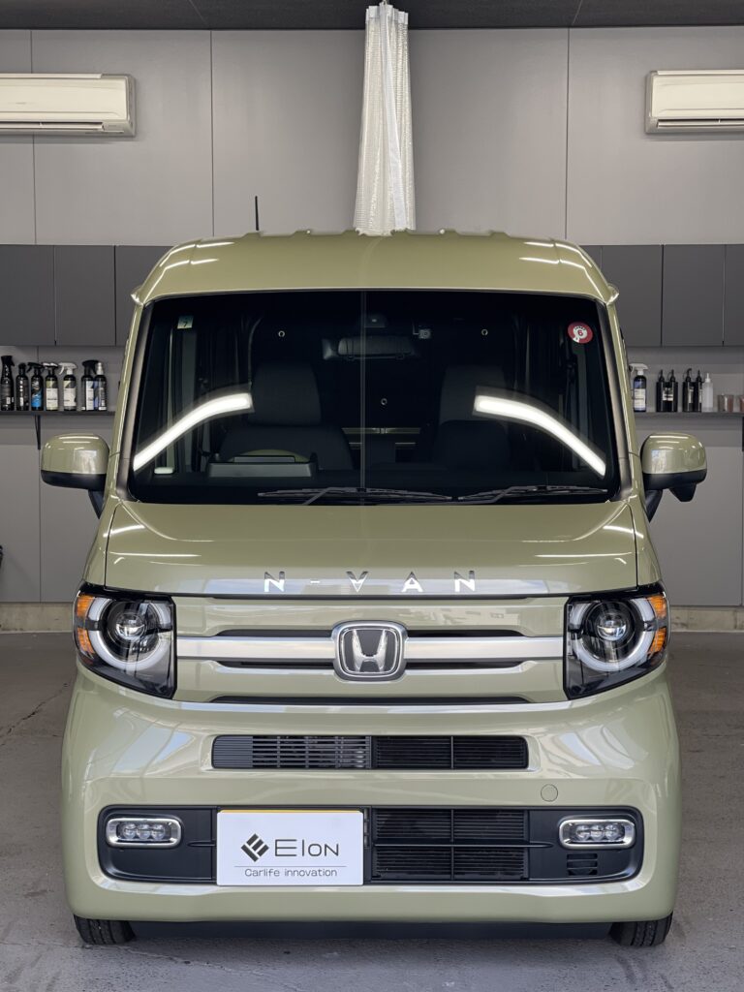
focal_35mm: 64
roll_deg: +0.0
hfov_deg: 22.9
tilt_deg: -3.1
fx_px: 1834
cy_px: 496
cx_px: 372
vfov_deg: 30.3
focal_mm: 7.5
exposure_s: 1/120
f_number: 2.2
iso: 64
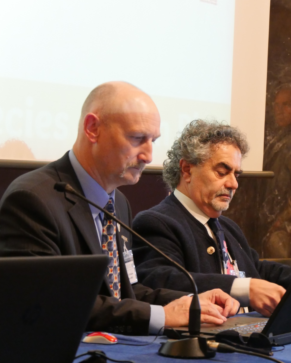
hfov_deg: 12.8
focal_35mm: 120
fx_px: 1292
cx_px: 230
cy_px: 181
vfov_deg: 16.0
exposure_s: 1/50
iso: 3200
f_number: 4.9
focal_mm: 46
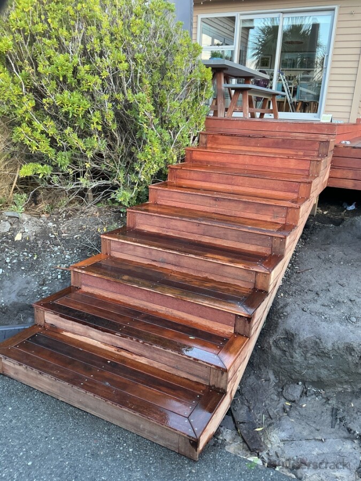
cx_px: 180
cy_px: 240
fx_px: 403
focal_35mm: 29
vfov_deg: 61.7
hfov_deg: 48.2
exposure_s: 1/60
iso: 50
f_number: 1.8
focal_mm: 3
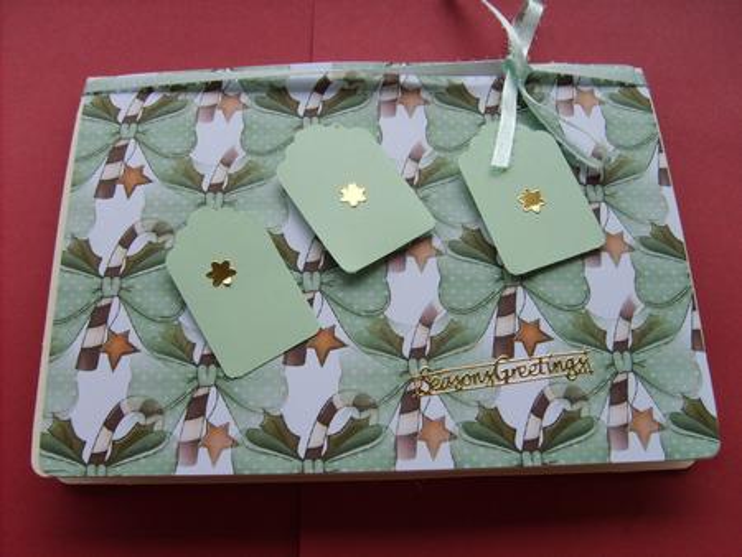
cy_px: 278
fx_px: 751
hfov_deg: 52.6
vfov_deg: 40.7
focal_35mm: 35
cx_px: 371
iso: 66
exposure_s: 1/30
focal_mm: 5.8
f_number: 2.8
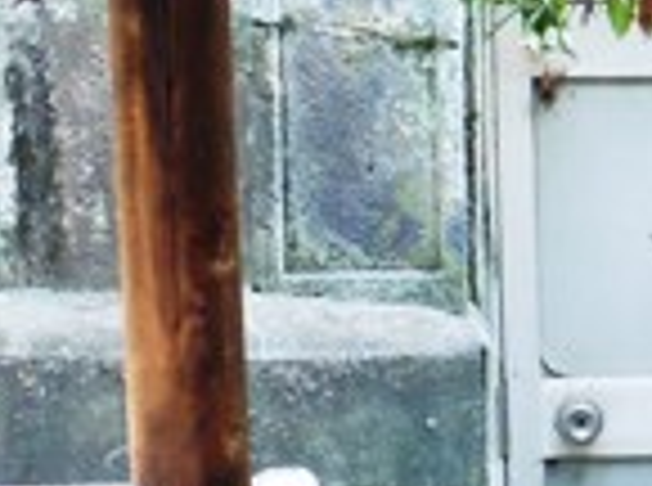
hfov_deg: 7.9
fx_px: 4490
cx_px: 1403
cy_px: 842
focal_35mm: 239
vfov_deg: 6.1
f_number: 4.6
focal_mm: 9.7
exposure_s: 1/30
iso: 400
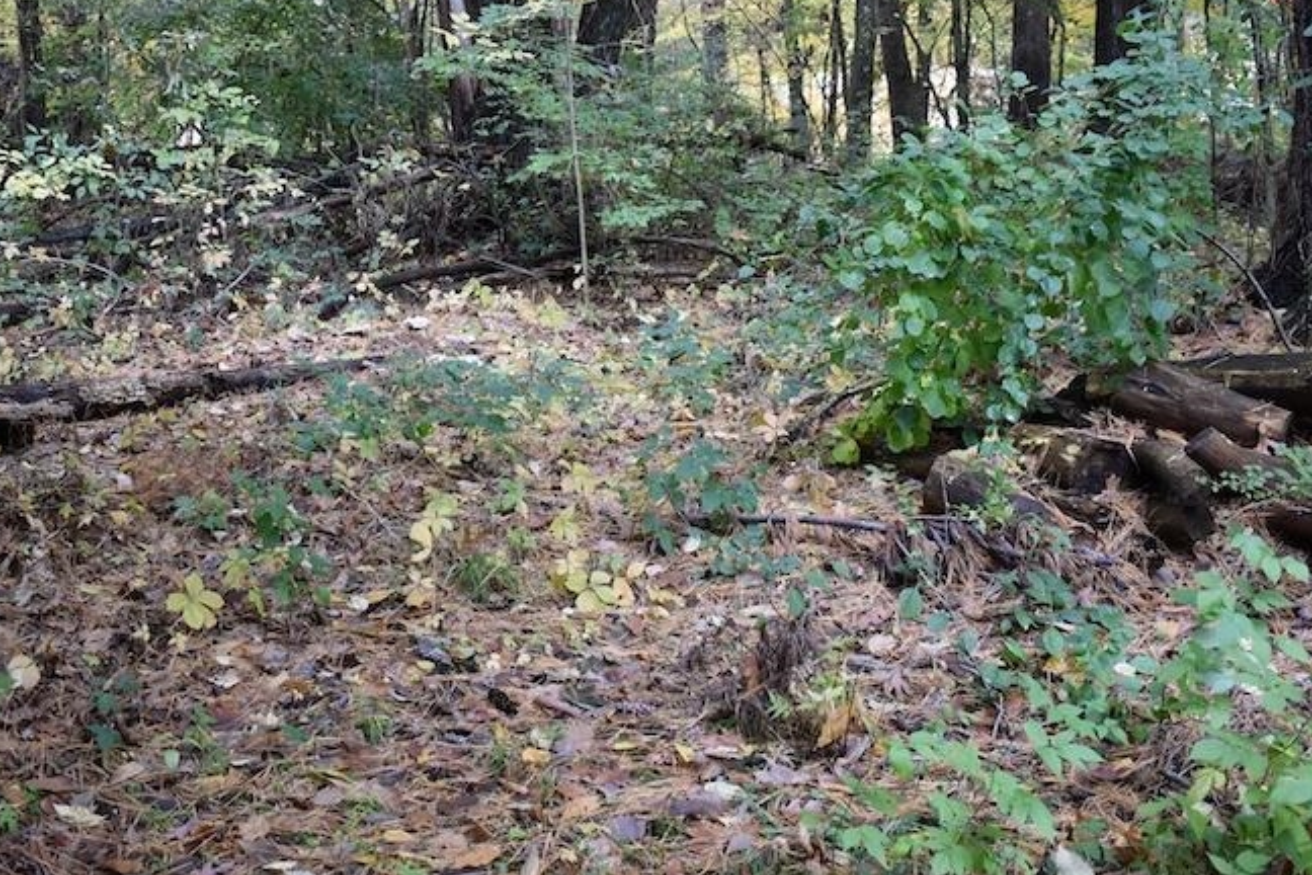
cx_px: 443
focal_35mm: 50
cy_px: 274
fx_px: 1814
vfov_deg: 26.9
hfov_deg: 39.3
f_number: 3.8
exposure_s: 1/160
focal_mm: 21
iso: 800
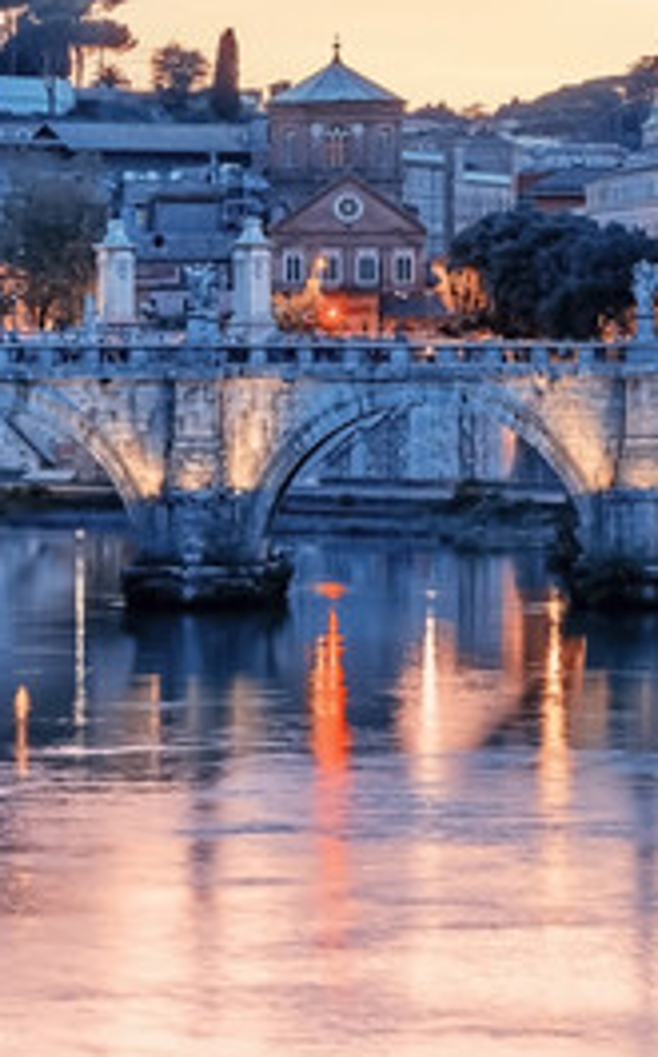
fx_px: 6819
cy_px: 339
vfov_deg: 8.9
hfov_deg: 5.5
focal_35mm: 237
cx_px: 660
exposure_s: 1.6
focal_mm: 82
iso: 64
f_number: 8
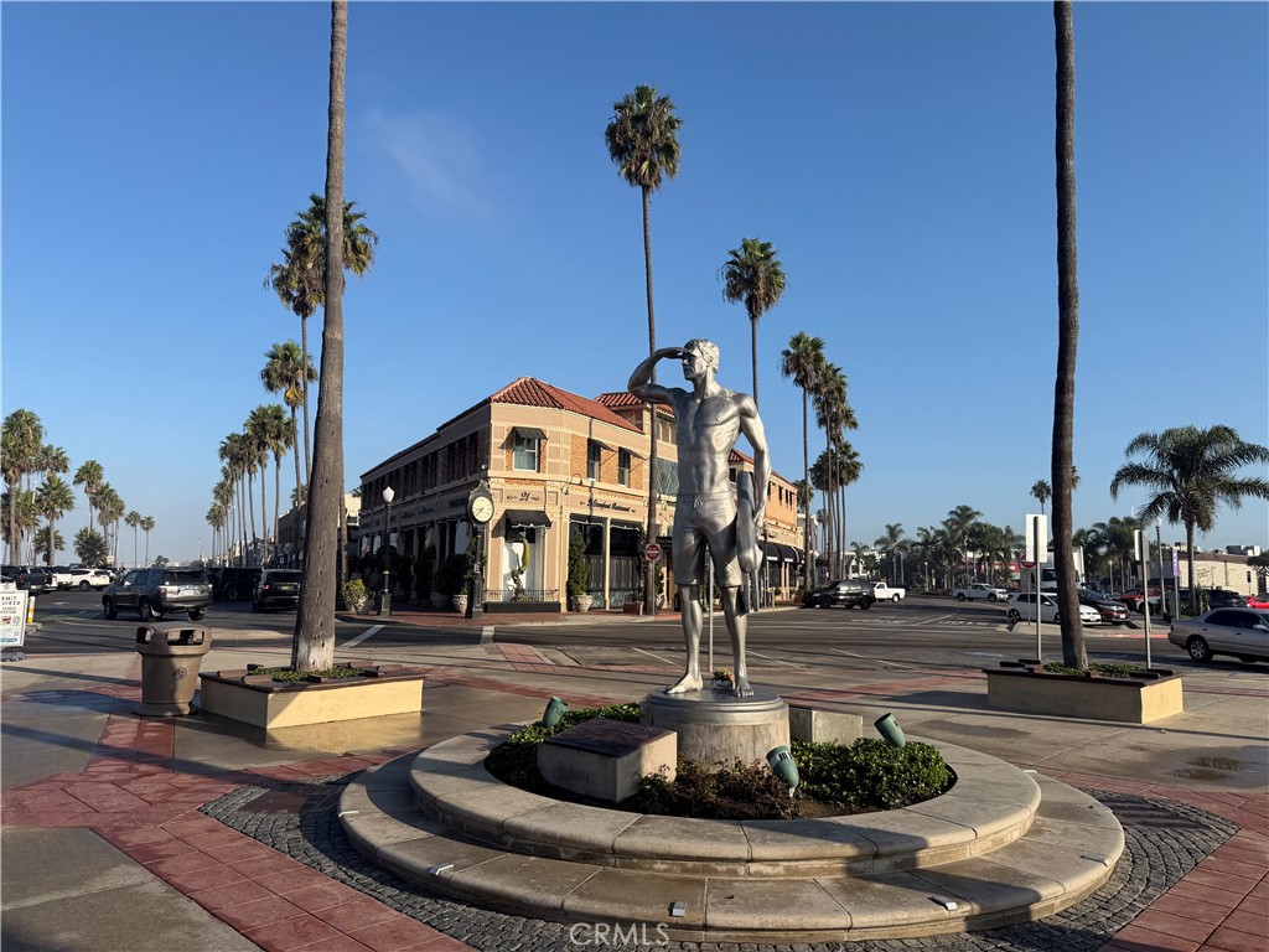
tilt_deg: +3.5
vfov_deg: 56.8
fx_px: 880
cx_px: 634
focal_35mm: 24
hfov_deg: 71.6
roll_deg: -1.1
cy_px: 476
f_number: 1.78
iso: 80
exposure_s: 1/4673
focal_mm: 6.76
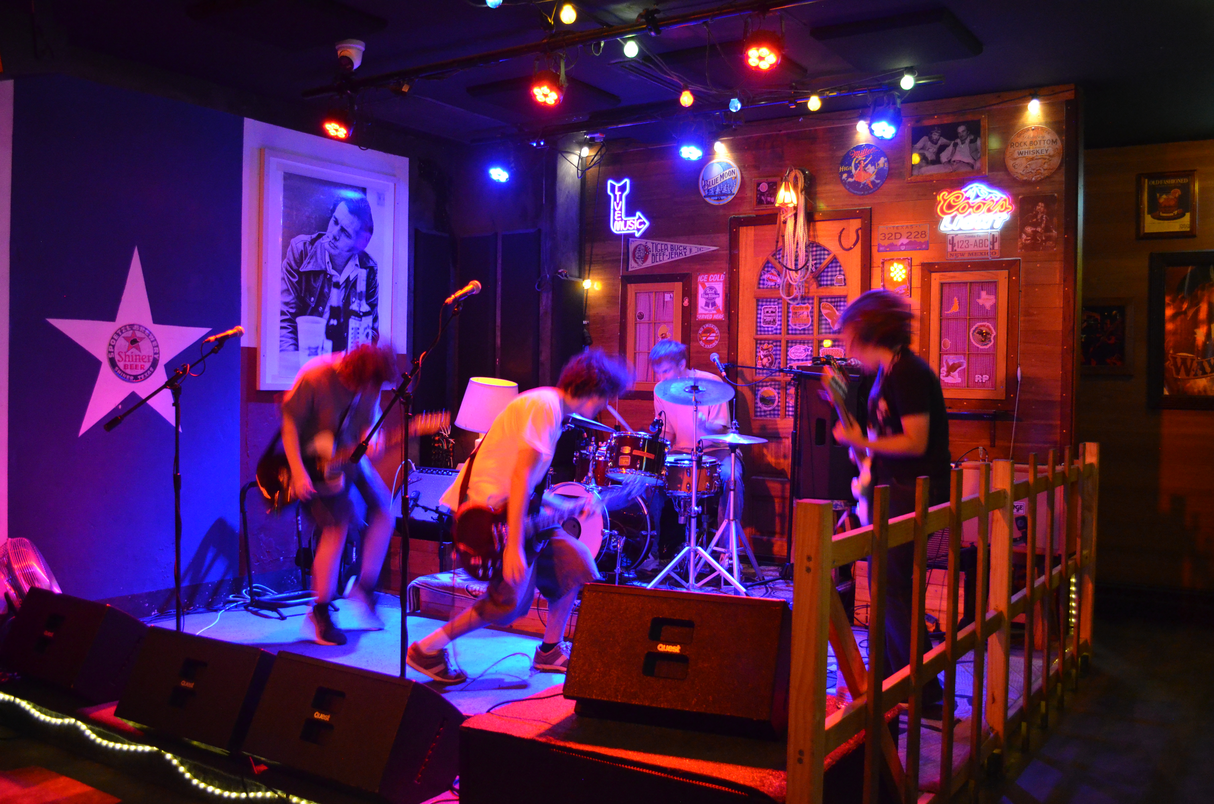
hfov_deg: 57.3
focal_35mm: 33
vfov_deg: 39.8
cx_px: 607
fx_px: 1111
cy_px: 402
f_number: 3.8
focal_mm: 22
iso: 3200
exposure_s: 1/30
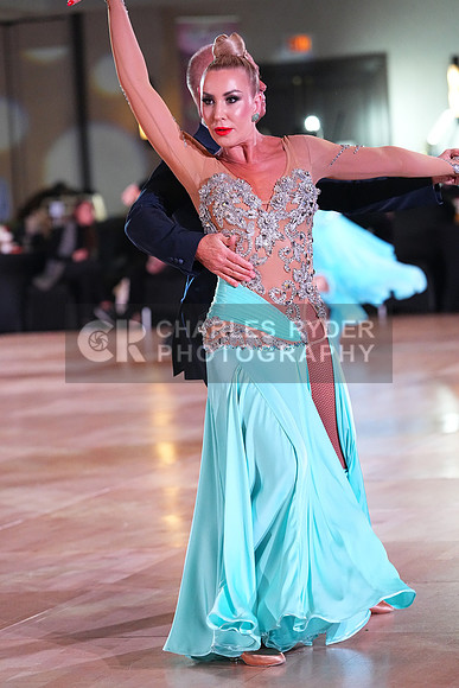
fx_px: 2924
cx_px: 230
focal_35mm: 153
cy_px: 344
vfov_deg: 13.4
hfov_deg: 9.0
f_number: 4.5
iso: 8000
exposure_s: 1/400
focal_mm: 153
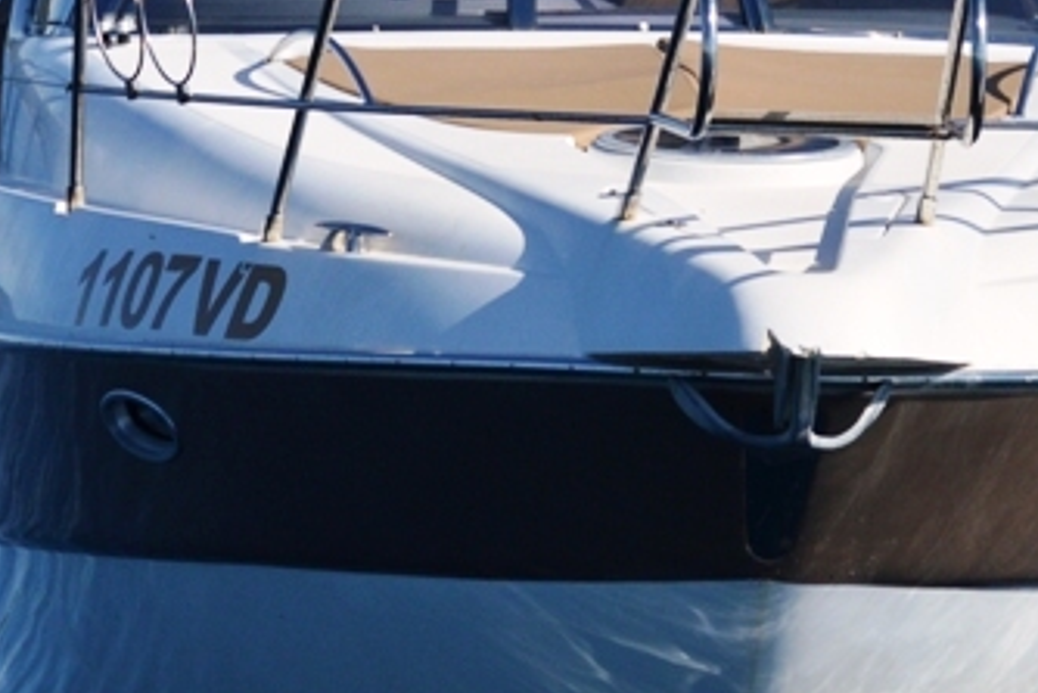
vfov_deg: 4.5
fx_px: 8750
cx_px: 547
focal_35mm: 303
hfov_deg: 6.8
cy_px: 193
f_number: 5
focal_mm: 75
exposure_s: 1/3200
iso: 250
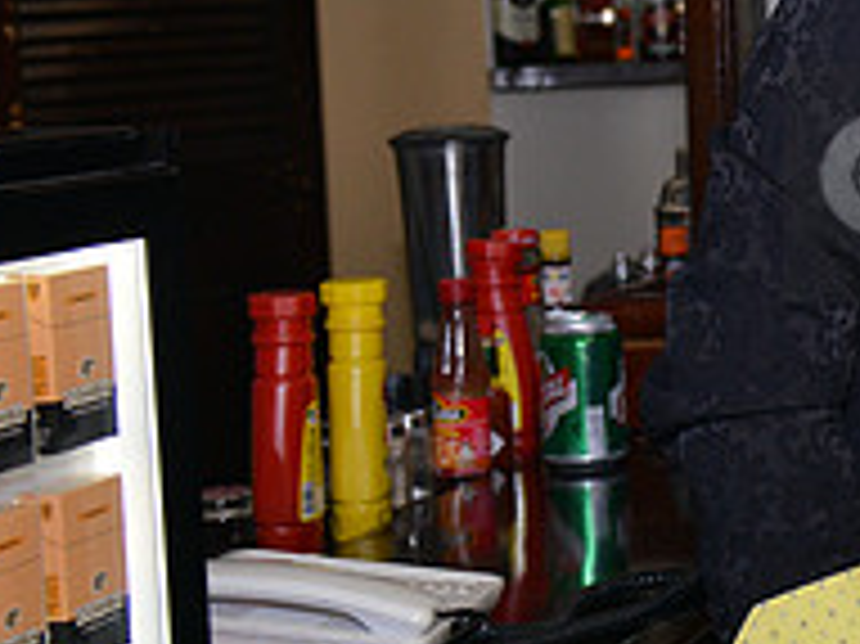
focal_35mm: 111
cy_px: 182
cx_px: 1274
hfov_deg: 16.3
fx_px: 2756
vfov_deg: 13.3
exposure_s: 1/250
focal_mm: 38
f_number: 5
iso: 1000
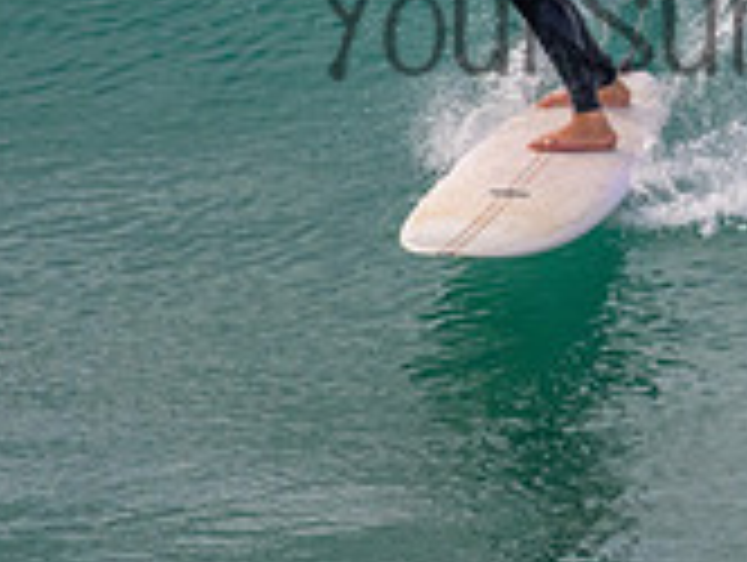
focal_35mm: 2683
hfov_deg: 0.7
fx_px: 57982
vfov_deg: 0.6
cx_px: 774
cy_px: -29
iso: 1600
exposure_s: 1/2000
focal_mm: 800
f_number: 11
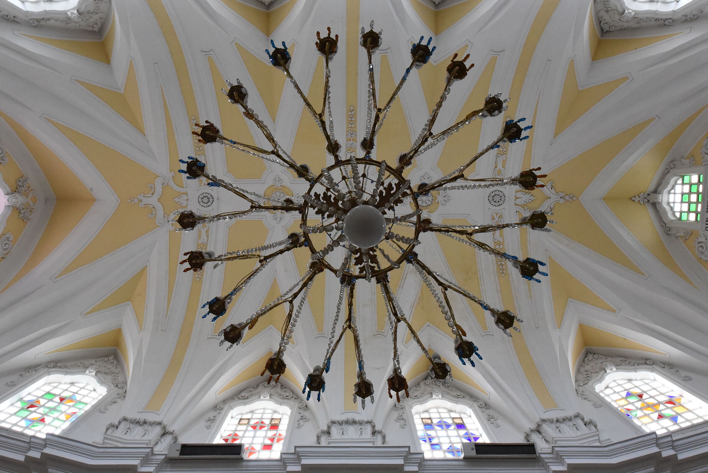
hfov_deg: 73.7
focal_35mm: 24
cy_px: 236
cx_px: 354
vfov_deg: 53.2
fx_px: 472
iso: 8000
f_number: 13
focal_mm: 24
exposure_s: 1/125
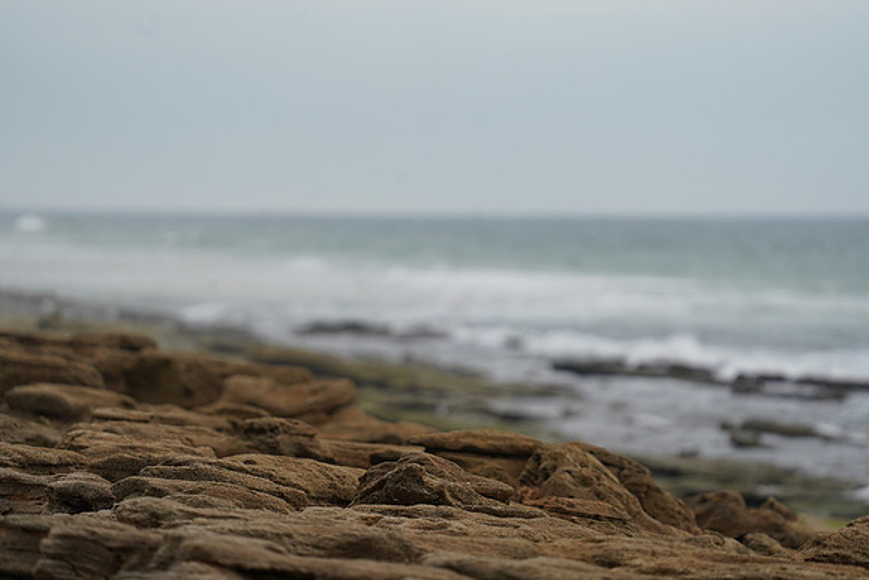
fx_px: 11082
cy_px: 290
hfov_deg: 4.5
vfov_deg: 3.0
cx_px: 434
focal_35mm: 459
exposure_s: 1/2000
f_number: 6.3
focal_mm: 459
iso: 800
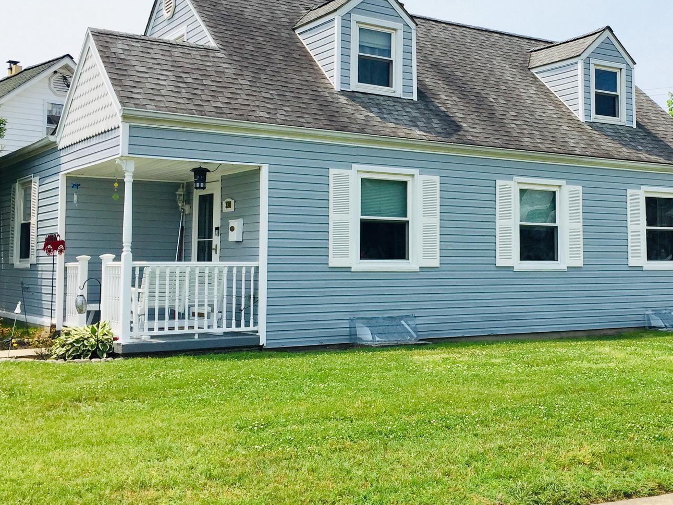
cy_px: 196
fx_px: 894
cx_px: 452
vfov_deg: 31.4
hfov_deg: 40.7
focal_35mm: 46
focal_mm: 4.15
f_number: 2.2
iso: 32
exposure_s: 1/1582
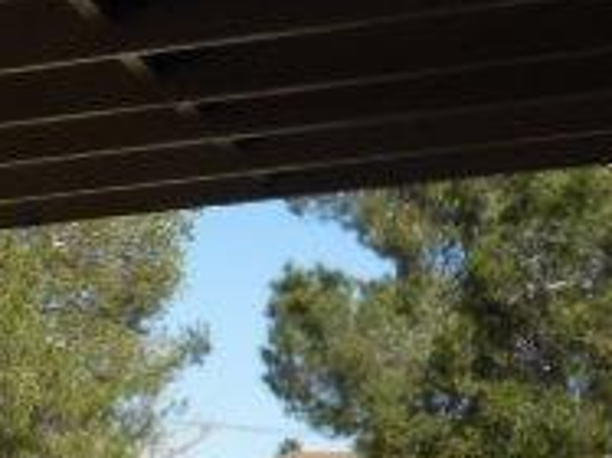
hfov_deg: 13.1
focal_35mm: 147
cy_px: 772
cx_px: -115
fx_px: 2597
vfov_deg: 9.7
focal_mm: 7.7
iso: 80
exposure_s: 1/640
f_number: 4.2
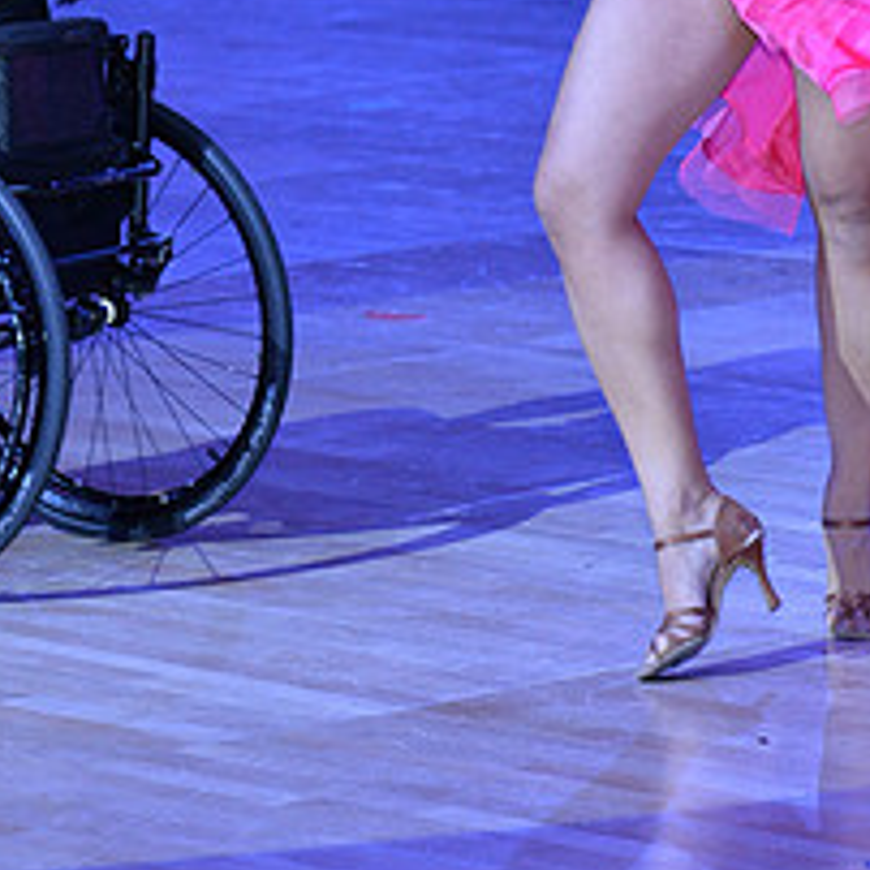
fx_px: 7763
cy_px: -267
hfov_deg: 6.4
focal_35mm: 273
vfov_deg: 6.4
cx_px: 394
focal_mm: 112
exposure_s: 1/250
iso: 2000
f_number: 5
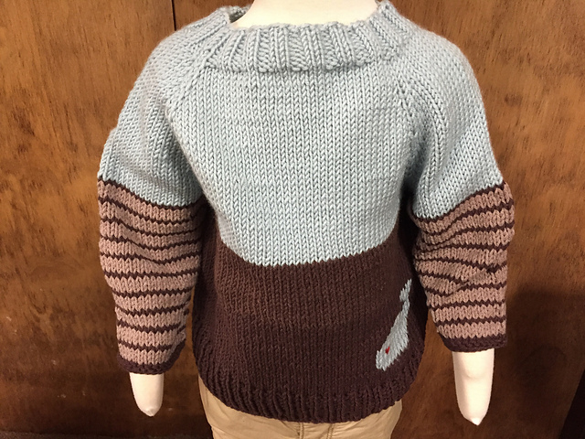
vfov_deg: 48.2
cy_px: 220
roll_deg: +0.0
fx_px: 490
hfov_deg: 61.7
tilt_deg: -26.3
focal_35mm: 29
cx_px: 292
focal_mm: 4.15
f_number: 2.2
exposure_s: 1/30
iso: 250
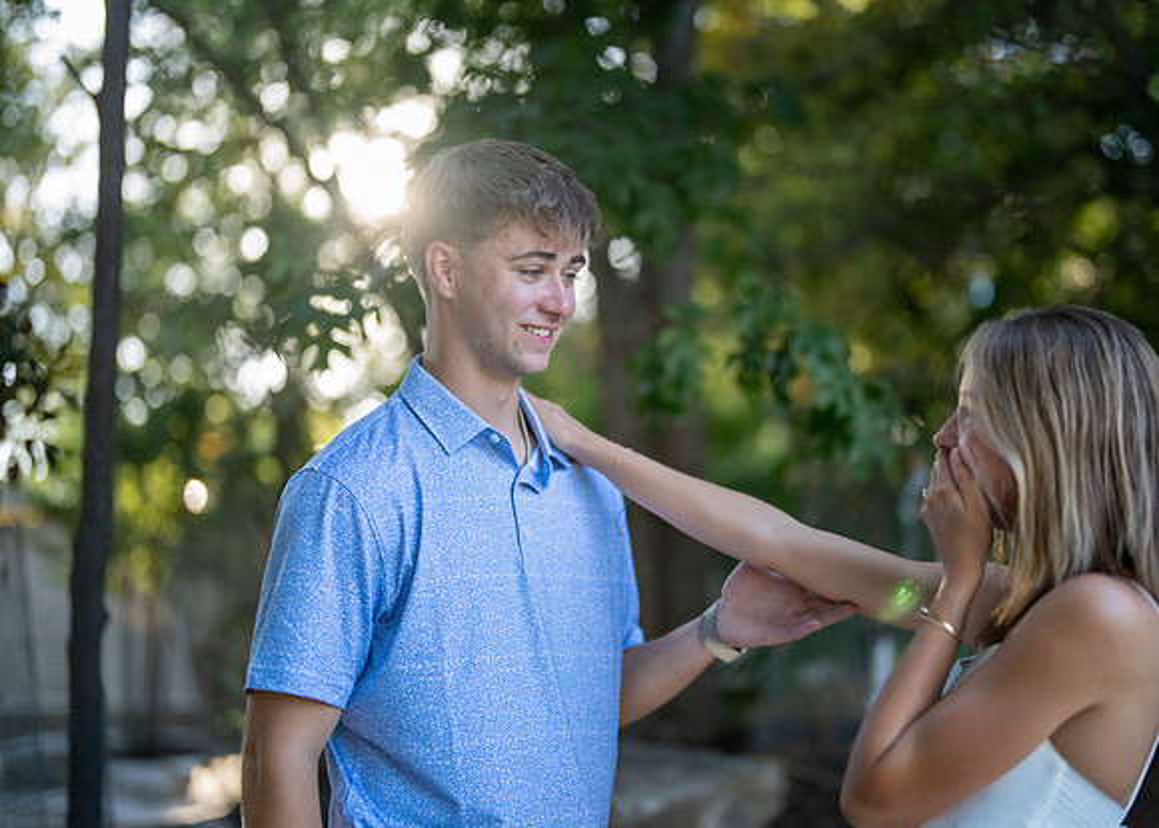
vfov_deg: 25.9
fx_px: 1802
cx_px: 648
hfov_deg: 35.6
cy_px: 396
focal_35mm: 55
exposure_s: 1/6400
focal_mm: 50
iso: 2000
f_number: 1.2
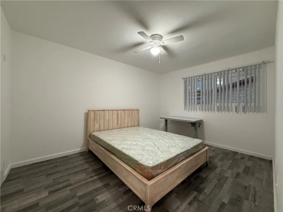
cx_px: 142
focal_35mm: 14
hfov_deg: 102.1
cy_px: 106
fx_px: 114
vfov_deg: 85.7
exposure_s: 1/60
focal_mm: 2.22
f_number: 2.2
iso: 400
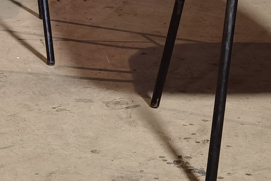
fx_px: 971
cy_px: -98
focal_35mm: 129
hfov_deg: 15.6
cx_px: -1
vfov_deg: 10.3
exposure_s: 1/50
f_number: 1.9
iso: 400
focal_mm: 6.71
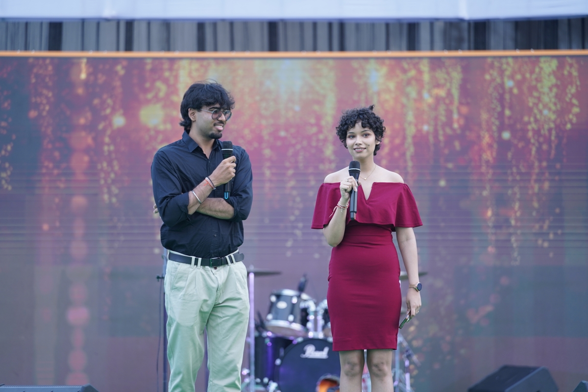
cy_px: 196
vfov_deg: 9.1
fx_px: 2450
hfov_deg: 13.7
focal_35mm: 150
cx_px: 294
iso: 400
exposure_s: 1/250
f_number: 2.8
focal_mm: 150
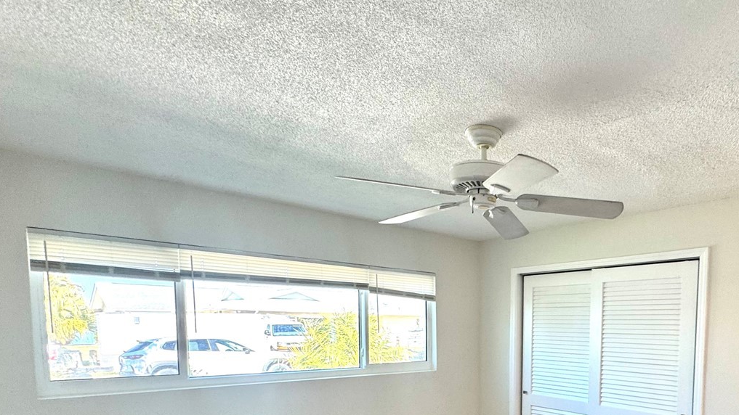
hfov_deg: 72.3
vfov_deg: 43.9
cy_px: 366
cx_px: 531
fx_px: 470
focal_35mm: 24
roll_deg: +0.2
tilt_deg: -2.2
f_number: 2.2
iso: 80
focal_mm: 2.22
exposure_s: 1/120
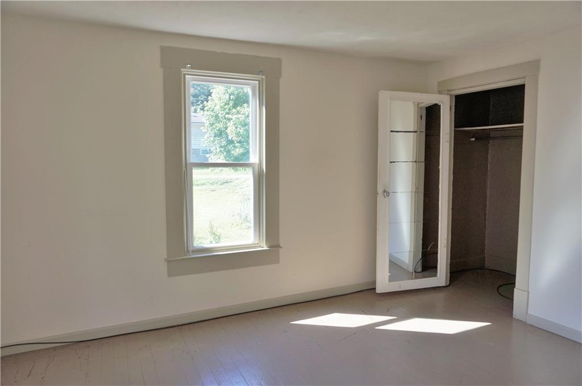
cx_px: 291
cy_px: 193
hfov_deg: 73.8
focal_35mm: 24
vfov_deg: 53.0
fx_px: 388
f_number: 4
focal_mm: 16
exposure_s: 1/160
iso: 160
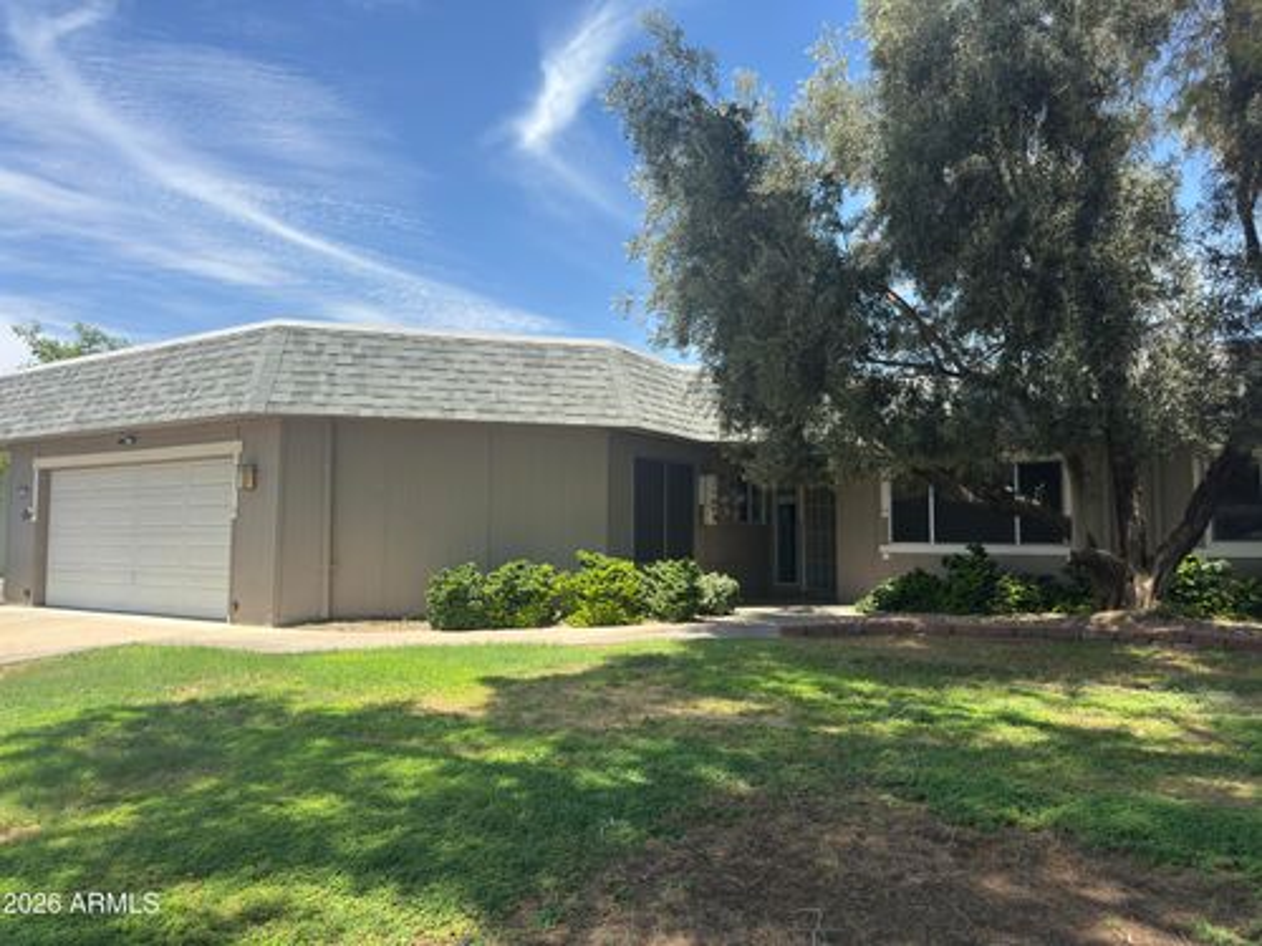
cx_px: 631
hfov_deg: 71.6
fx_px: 875
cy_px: 473
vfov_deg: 56.8
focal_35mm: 24
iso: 100
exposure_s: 1/3484
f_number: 1.78
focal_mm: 6.76
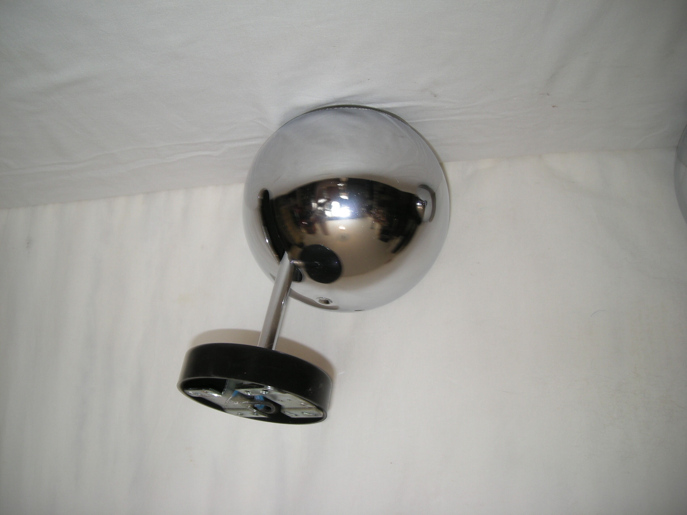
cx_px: 344
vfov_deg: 40.7
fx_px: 695
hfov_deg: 52.6
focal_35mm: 35
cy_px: 258
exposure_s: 1/48.4
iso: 50
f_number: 2.8
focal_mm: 5.7
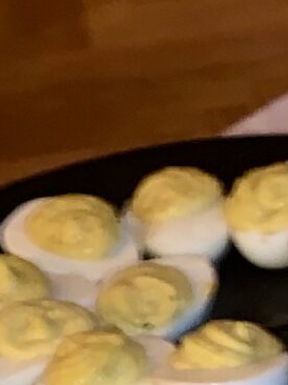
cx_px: 857
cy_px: 1046
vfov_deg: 9.2
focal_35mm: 182
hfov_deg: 7.3
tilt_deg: -46.2
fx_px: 2021
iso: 50
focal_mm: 4.25
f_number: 1.8
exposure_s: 1/4
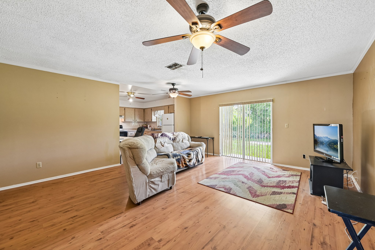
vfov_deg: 81.2
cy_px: 125
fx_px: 146
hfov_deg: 104.3
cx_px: 188
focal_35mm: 14
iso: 400
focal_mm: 14
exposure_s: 1/40
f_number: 8
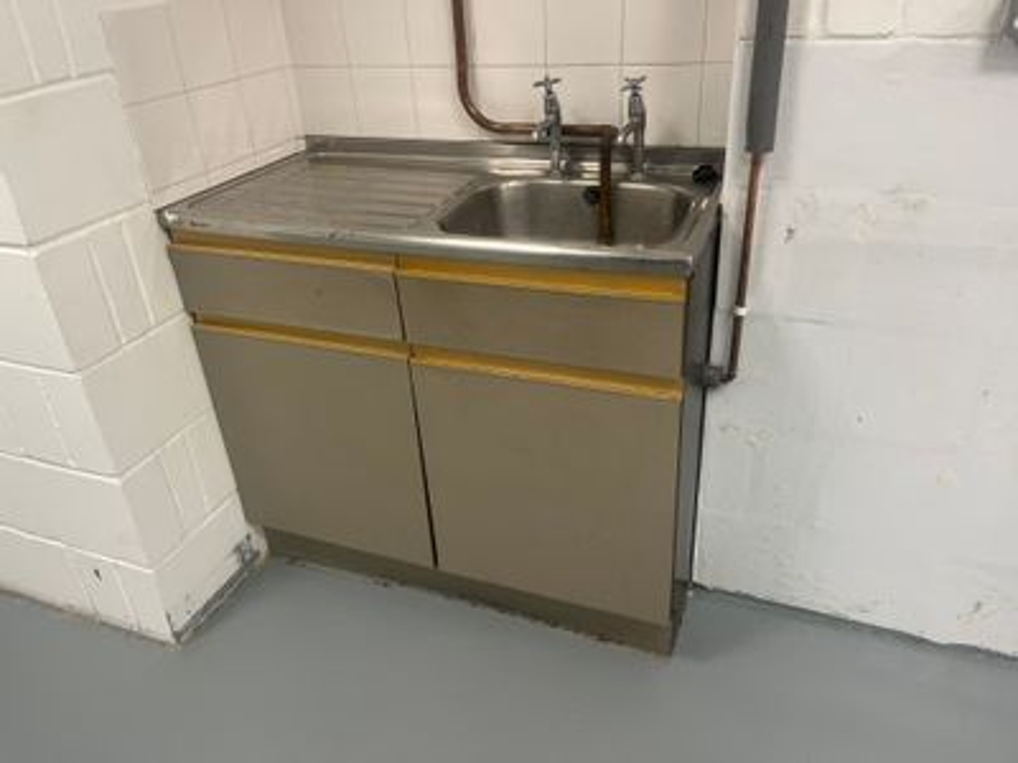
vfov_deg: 53.1
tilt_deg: -28.9
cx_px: 509
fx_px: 765
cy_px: 382
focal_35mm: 26
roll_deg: +3.5
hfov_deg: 67.3
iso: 125
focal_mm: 5.1
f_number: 1.6
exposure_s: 1/100
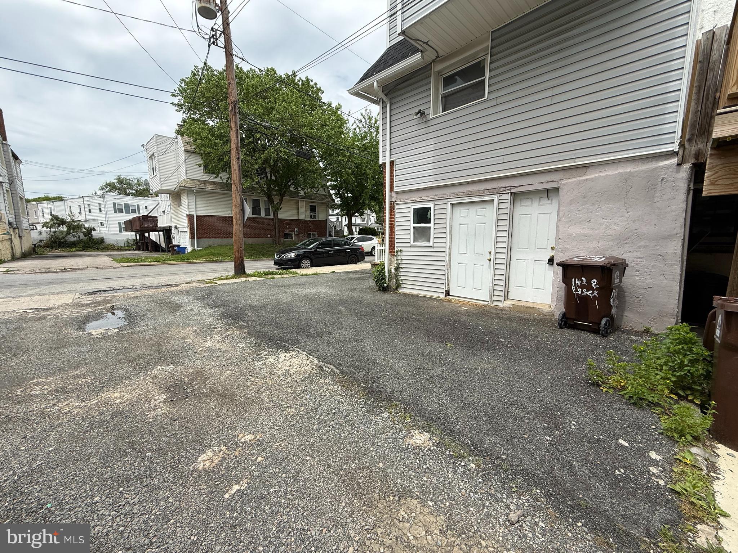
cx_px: 369
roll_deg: +0.3
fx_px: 298
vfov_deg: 85.7
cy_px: 276
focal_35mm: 14
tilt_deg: -7.3
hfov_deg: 102.1
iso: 50
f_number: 2.2
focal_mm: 2.22
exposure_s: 1/1339
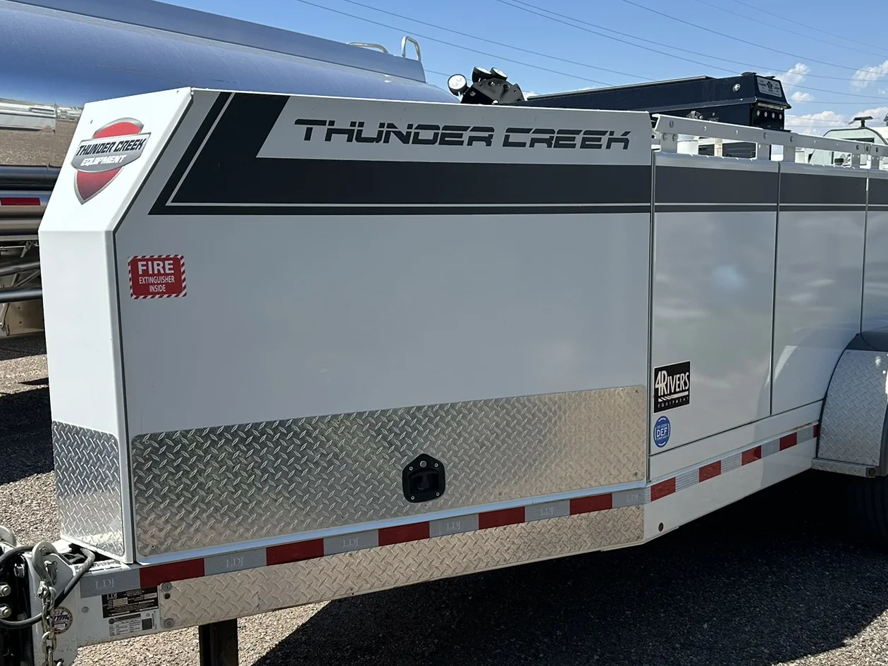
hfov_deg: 47.8
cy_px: 364
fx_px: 1000
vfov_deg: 36.8
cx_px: 497
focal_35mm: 39
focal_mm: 6.86
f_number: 1.78
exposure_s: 1/3717
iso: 80
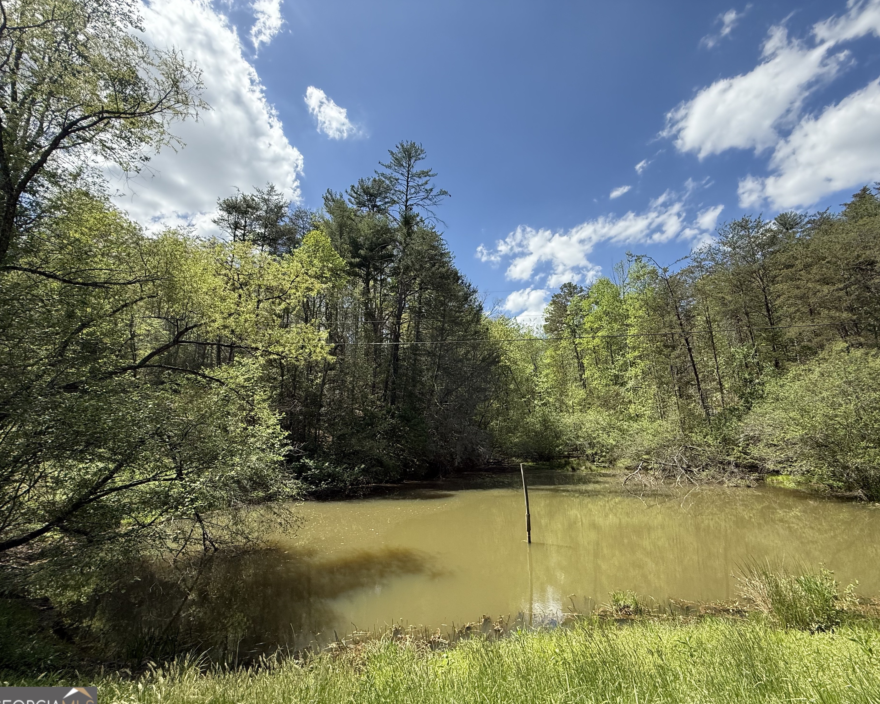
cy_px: 361
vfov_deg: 84.0
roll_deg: +1.1
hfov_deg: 96.6
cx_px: 472
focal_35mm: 15
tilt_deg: +11.9
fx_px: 391
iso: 64
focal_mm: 2.22
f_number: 2.2
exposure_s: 1/1572
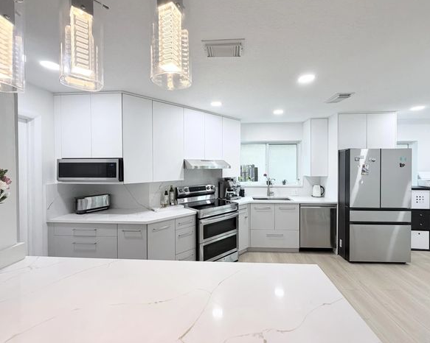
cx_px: 224
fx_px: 191
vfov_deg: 84.0
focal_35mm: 15
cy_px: 168
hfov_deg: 96.8
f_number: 2.2
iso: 250
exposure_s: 1/120
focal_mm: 2.22
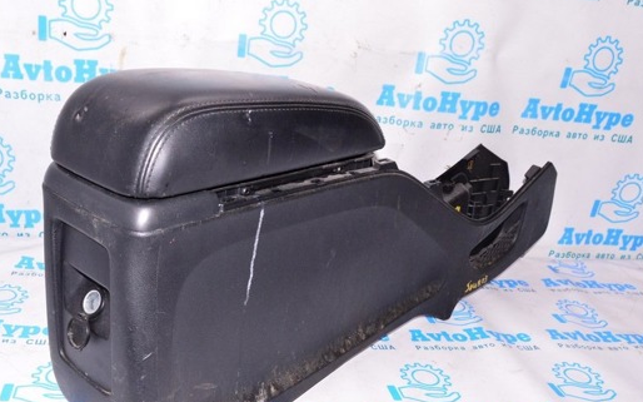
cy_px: 246
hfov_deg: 51.4
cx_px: 278
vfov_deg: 33.4
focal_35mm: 38
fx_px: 666
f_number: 8
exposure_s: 1/160
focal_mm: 20
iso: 1600
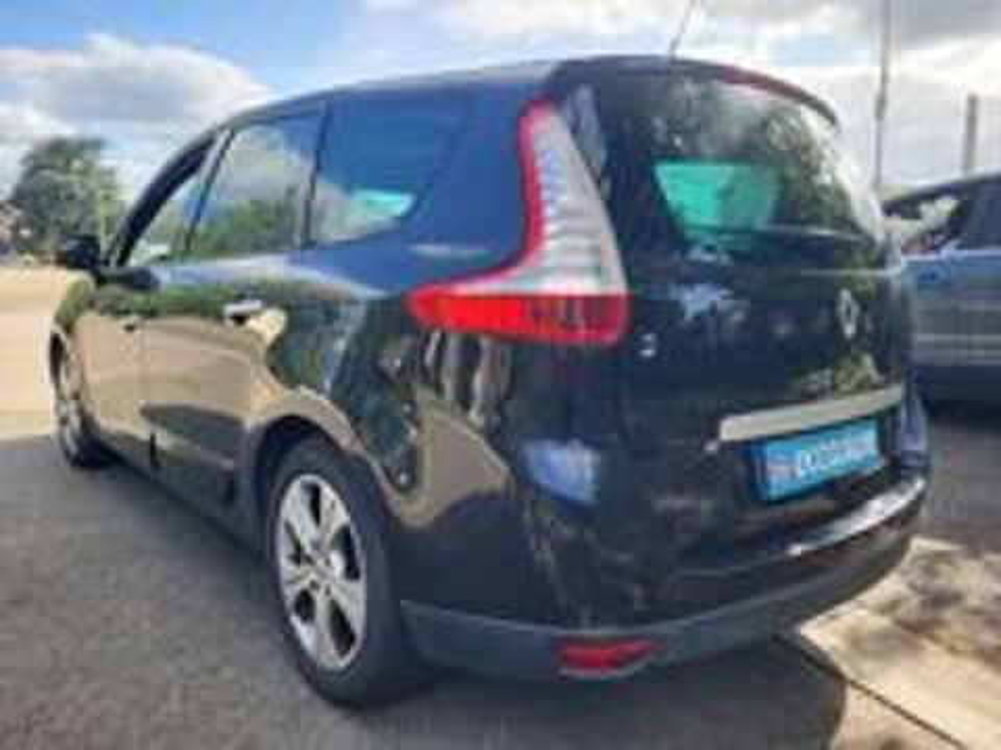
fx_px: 752
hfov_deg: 67.3
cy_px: 375
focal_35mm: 26
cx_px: 500
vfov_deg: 53.1
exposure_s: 1/622
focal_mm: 5.4
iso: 40
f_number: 1.8
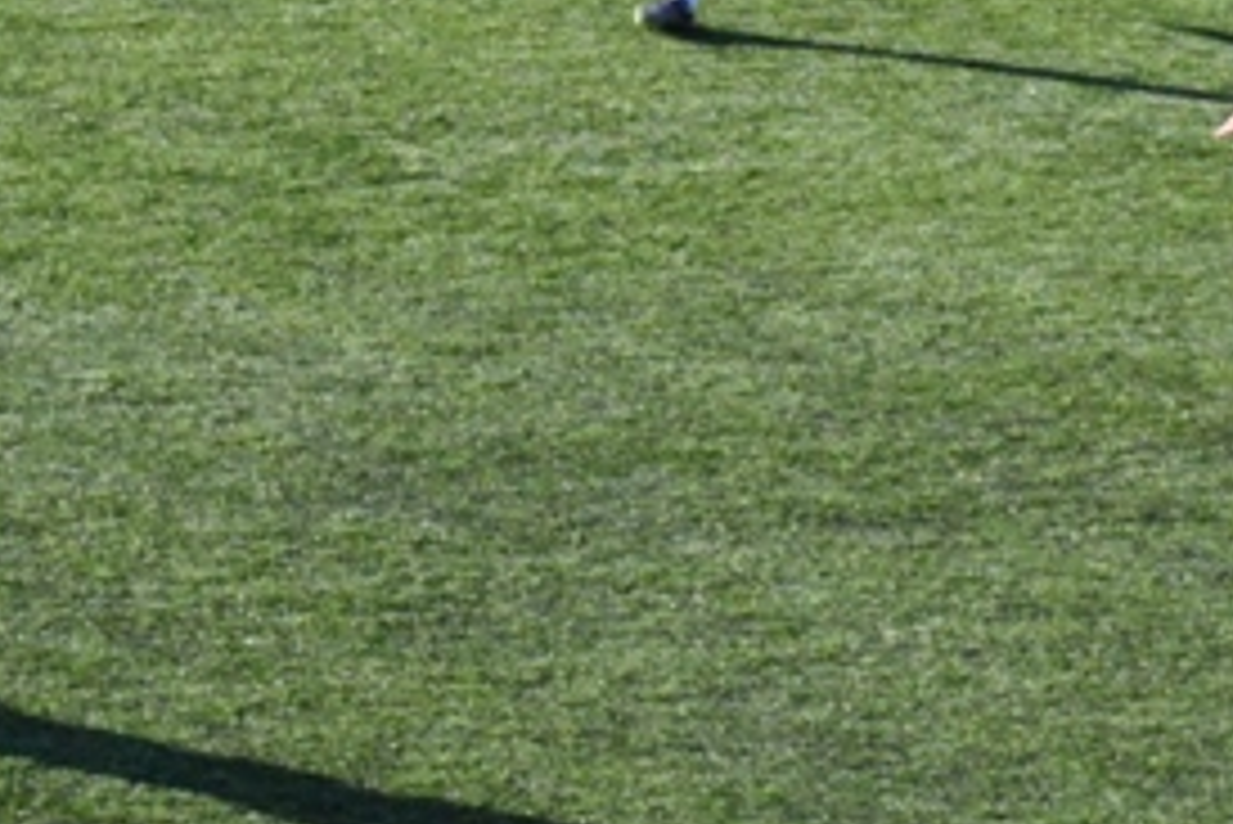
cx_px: 1022
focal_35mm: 245
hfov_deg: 8.4
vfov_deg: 5.6
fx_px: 8395
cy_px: 218
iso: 6400
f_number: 32
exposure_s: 1/320
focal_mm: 70
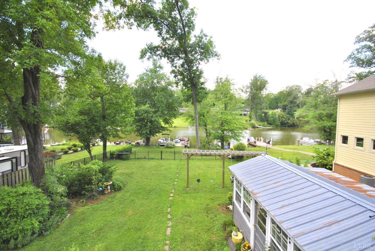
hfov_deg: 100.3
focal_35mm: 15
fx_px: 156
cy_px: 126
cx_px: 188
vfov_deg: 77.5
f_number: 5.6
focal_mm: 10
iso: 100
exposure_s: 1/125
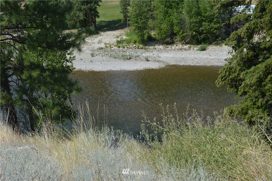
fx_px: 362
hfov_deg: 41.2
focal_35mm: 48
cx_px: 136
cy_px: 90
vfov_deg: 28.0
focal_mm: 32
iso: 100
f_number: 8
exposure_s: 1/250
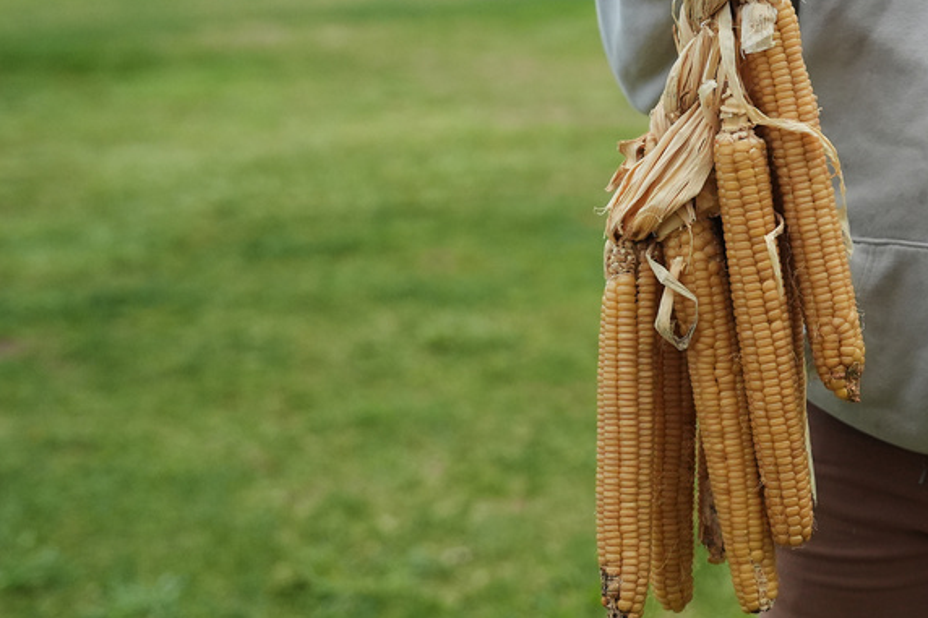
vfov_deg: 15.8
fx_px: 2216
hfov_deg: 23.2
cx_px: 775
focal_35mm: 86
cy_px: 204
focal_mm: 48
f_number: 2.8
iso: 1600
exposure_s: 1/6400
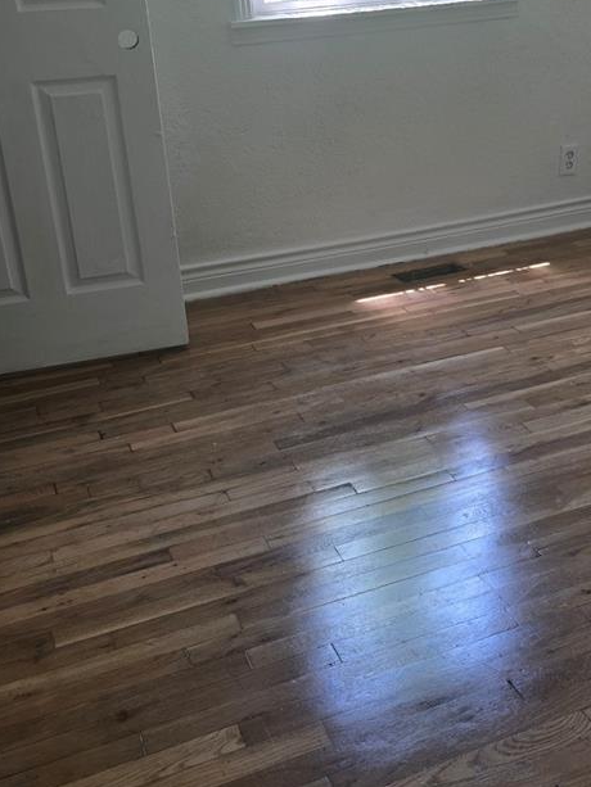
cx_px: 409
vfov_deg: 42.0
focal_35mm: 45
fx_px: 1024
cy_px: 340
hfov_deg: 31.9
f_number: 1.7
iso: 50
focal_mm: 6.3
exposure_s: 1/120
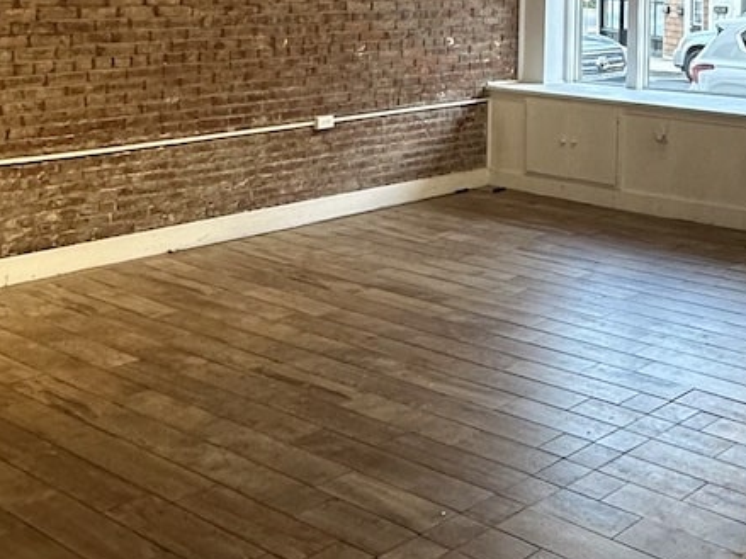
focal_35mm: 51
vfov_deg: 27.2
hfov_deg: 34.6
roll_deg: -3.0
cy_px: 24
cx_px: 717
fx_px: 1099
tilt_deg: -1.7
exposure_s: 1/120
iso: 160
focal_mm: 2.22
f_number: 2.2
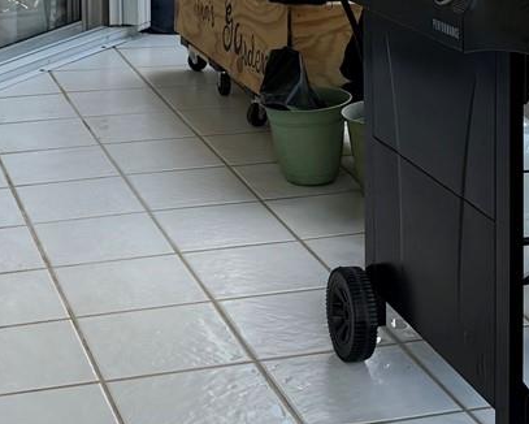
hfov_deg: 20.8
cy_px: -187
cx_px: 246
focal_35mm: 92
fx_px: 1441
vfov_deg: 15.6
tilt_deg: -3.0
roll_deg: +0.7
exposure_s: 1/1174
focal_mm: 6.76
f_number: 1.78
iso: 100
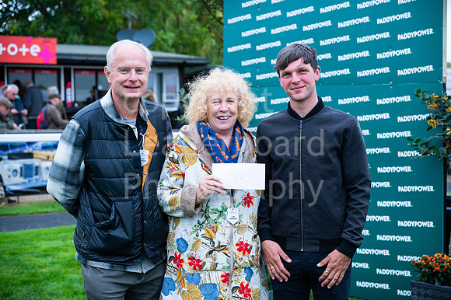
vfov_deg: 21.9
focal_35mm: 62
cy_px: 150
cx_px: 226
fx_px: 776
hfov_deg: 32.4
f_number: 4
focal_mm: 62
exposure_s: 1/1000
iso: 500
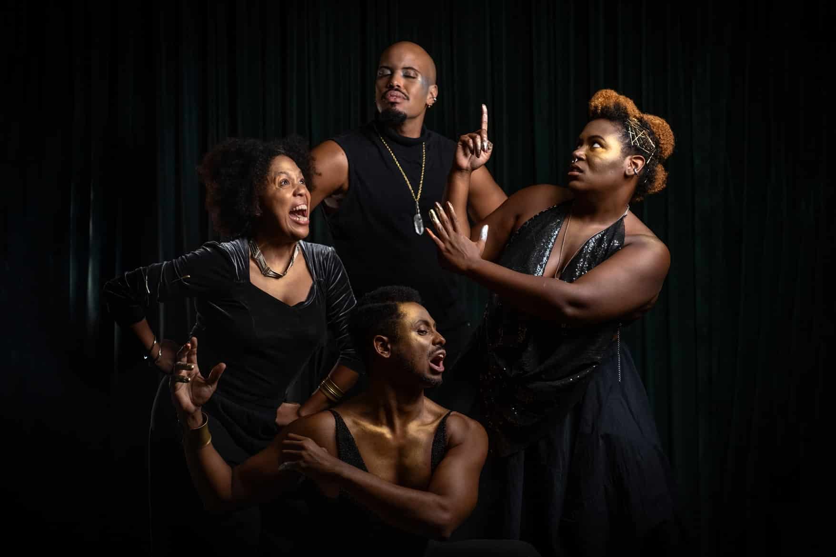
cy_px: 278
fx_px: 1625
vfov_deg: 19.4
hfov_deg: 28.8
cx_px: 418
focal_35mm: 70
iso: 400
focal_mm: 70
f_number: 2.8
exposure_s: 1/125
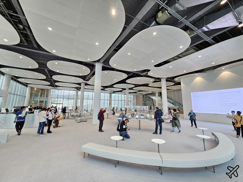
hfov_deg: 106.2
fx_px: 91
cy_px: 91
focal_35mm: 13
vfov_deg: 89.9
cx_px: 122
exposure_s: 1/60
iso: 160
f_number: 2.2
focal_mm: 2.2
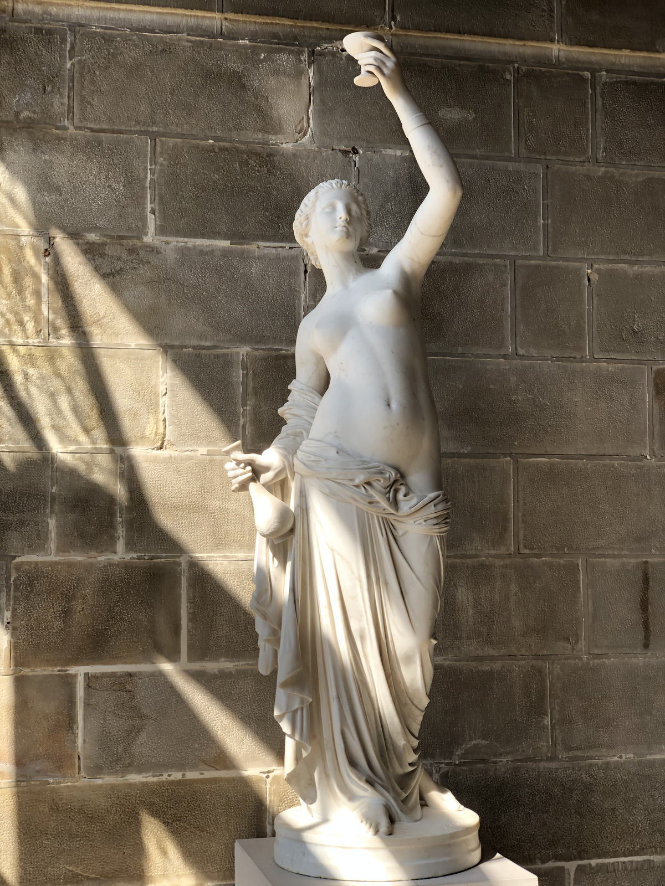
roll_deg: +0.7
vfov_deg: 36.8
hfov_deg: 28.0
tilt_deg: +4.6
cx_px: 332
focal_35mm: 52
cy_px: 443
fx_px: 1332
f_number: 2.4
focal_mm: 6
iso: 16
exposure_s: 1/120
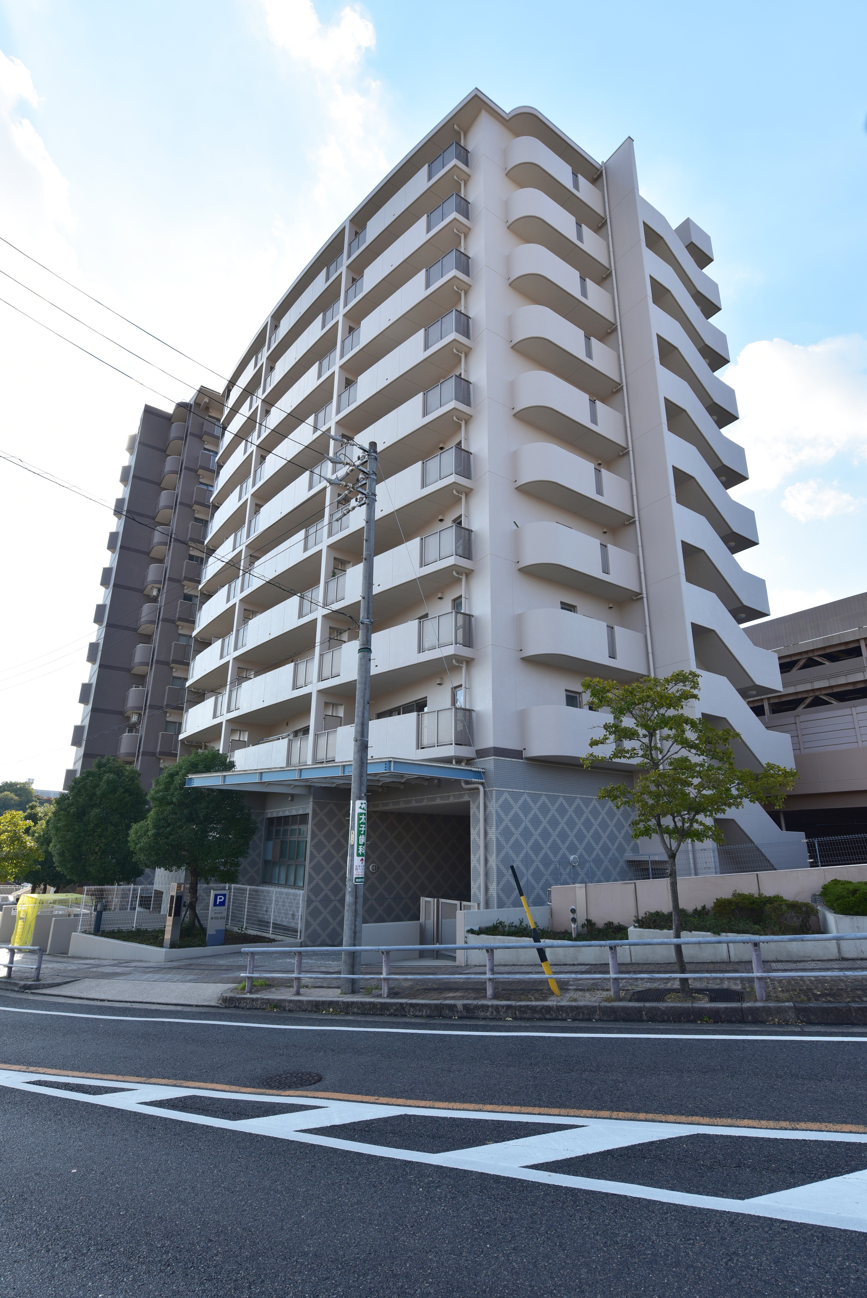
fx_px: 650
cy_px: 649
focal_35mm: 18
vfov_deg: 90.0
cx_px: 434
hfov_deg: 67.4
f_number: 8
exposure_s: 1/250
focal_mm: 18
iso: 160
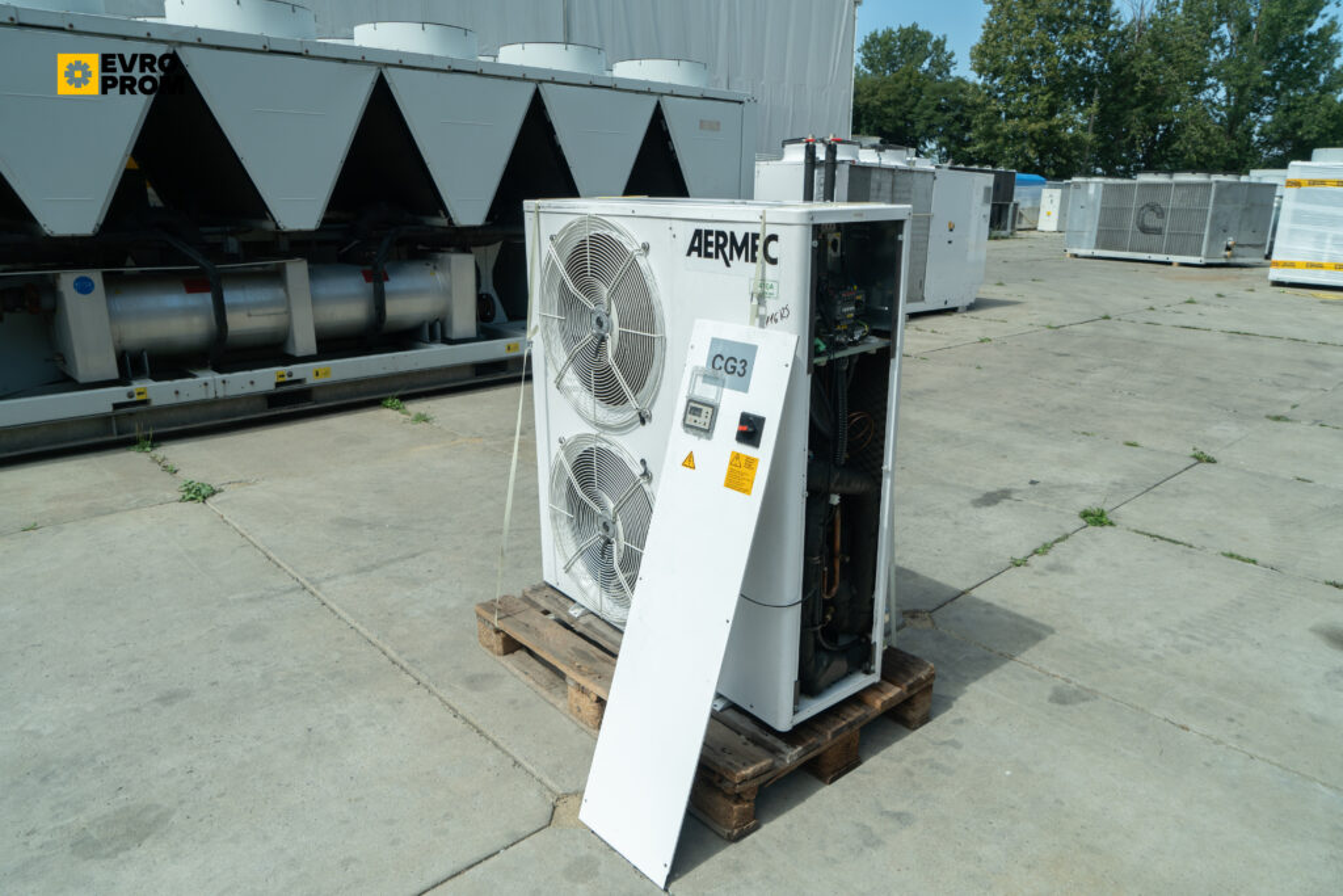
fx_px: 895
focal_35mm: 24
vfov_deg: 53.1
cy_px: 448
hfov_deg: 73.7
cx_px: 672
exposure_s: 1/250
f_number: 6.3
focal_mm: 24
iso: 100
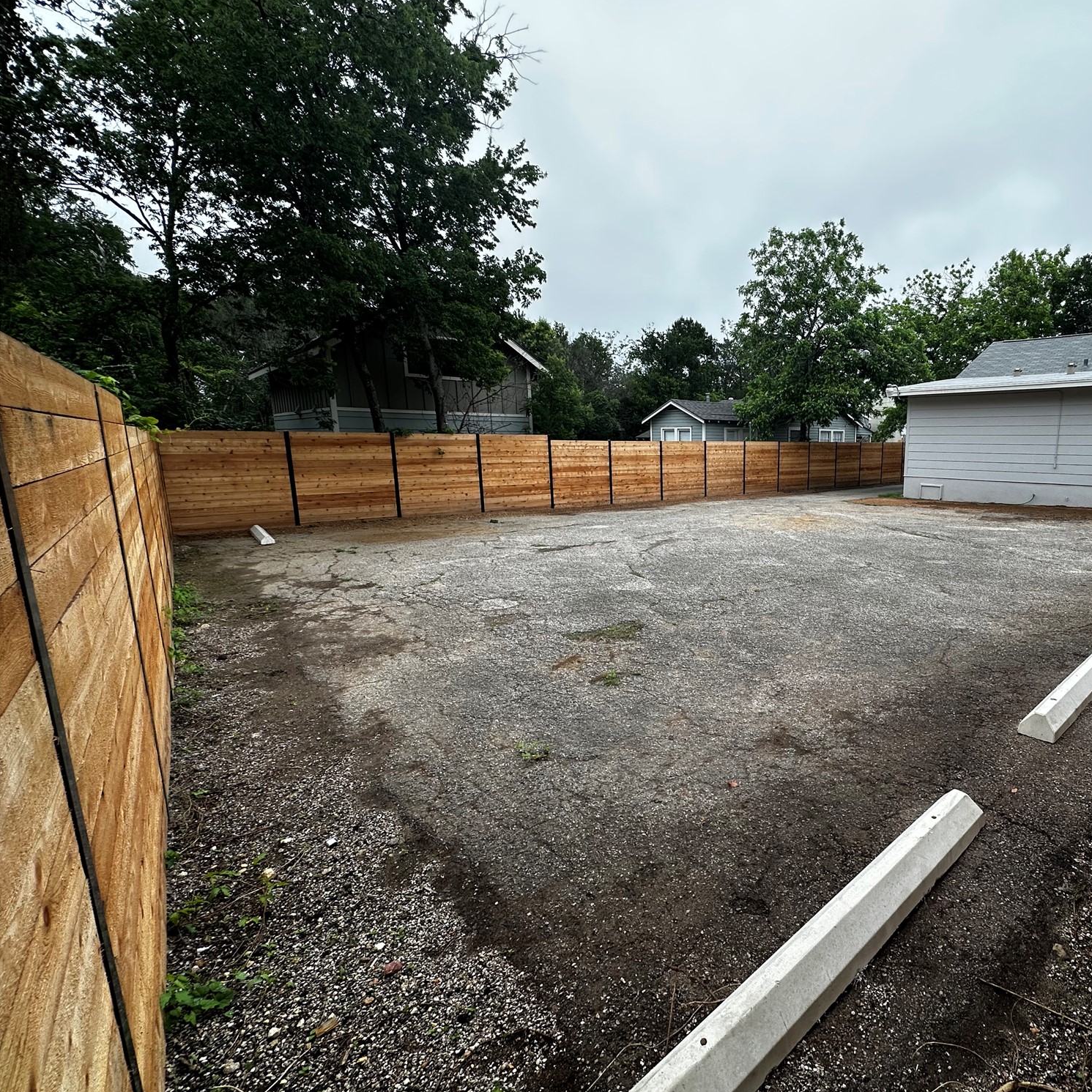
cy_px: 549
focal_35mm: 17
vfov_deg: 84.0
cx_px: 749
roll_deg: -0.4
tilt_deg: -11.2
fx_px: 607
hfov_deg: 80.5
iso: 40
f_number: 2.2
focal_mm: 2.22
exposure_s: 1/255
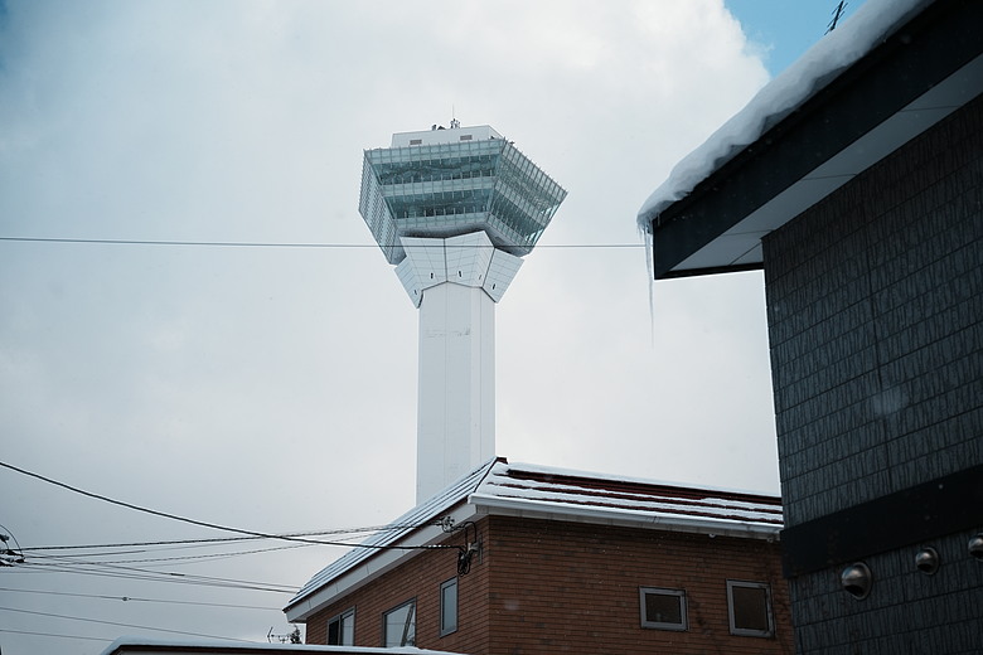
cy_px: 328
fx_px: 1466
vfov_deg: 25.2
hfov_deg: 37.1
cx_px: 492
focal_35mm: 54
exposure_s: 1/6400
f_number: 2.8
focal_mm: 53.7
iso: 250
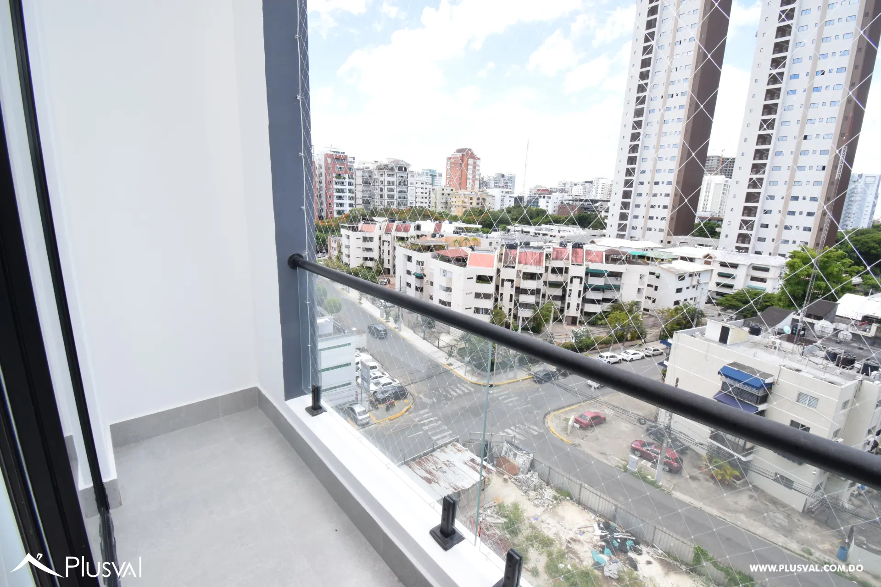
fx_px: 367
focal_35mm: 15
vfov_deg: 77.3
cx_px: 440
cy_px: 294
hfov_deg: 100.4
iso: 800
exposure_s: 1/125
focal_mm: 10
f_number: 14
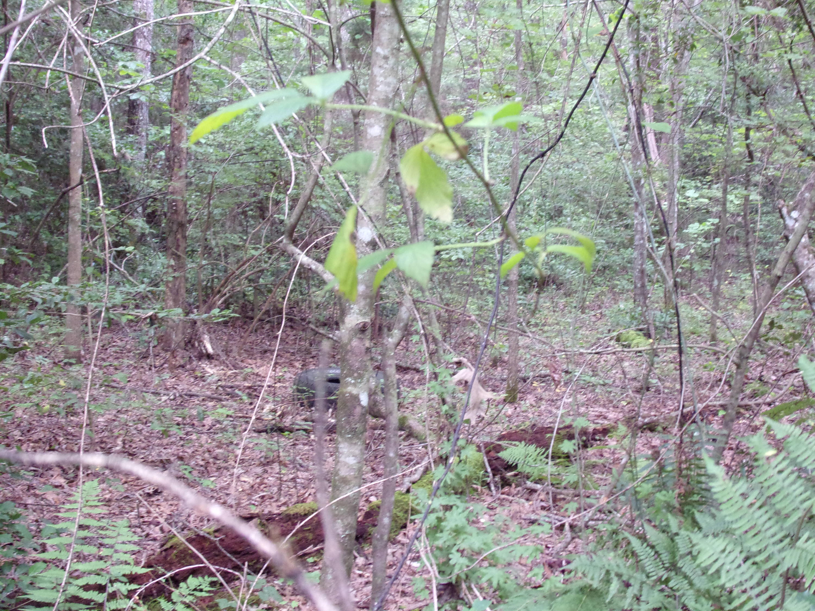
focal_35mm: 54
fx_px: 1271
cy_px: 306
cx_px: 408
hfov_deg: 35.5
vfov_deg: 27.0
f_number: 4.3
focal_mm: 9.8
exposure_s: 1/17
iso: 312
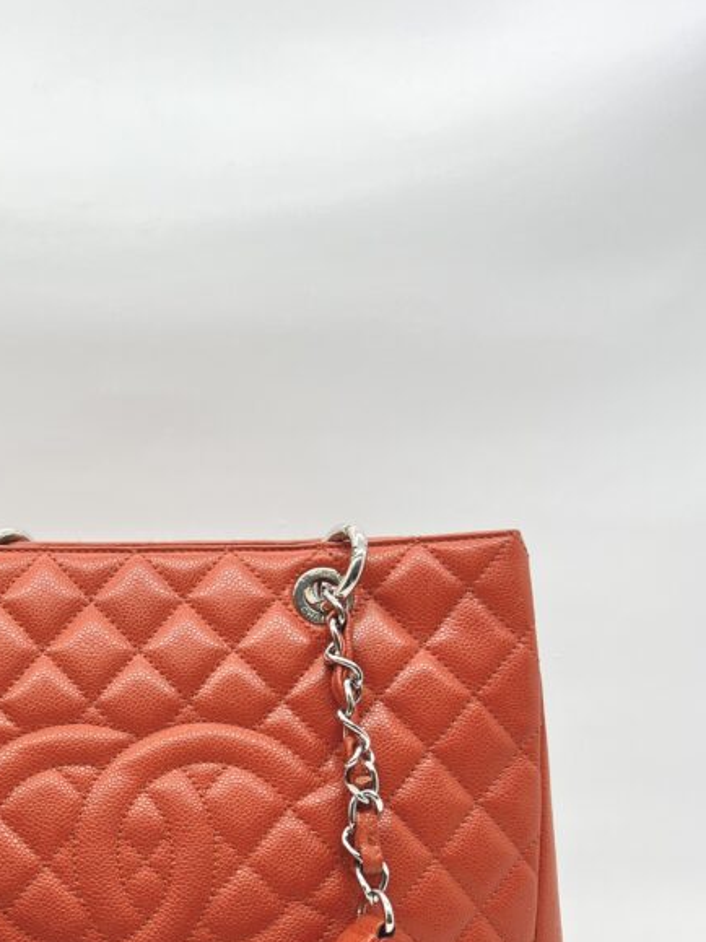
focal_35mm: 46
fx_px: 1251
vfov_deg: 39.3
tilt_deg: -8.1
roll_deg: -0.1
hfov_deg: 30.7
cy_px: 778
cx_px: 135
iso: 32
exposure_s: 1/103
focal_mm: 5.7
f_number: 1.5
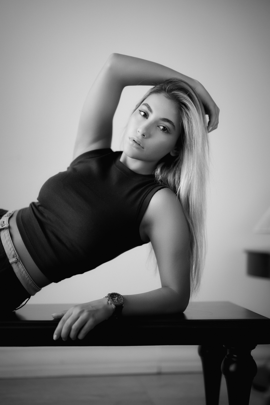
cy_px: 202
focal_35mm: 50
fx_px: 562
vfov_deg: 39.6
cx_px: 135
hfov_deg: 27.0
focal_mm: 50
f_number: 1.2
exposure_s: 1/320
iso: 100
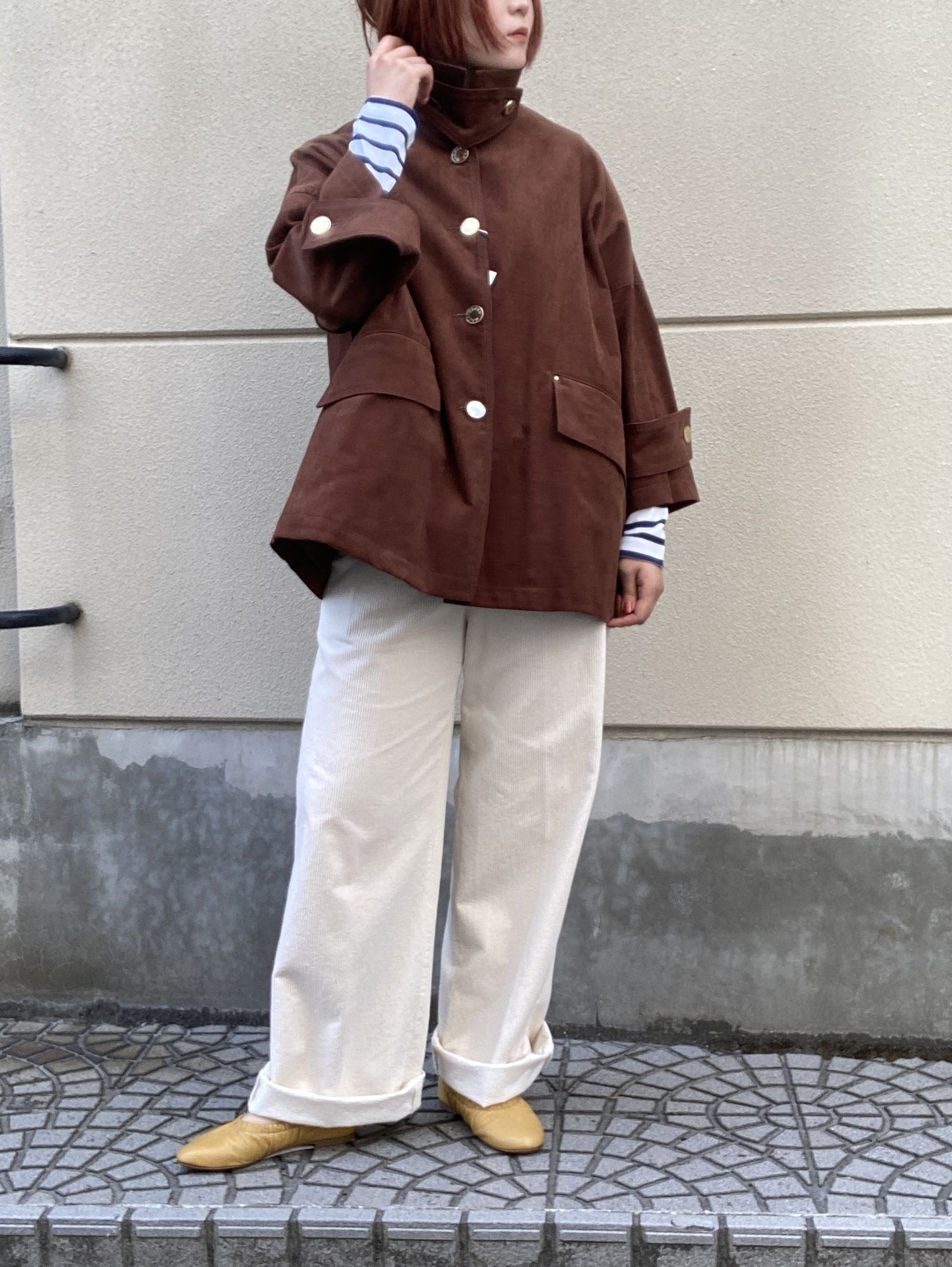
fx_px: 1172
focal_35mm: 32
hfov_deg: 44.2
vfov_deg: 56.8
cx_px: 476
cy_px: 634
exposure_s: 1/121
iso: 40
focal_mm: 2.87
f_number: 2.2
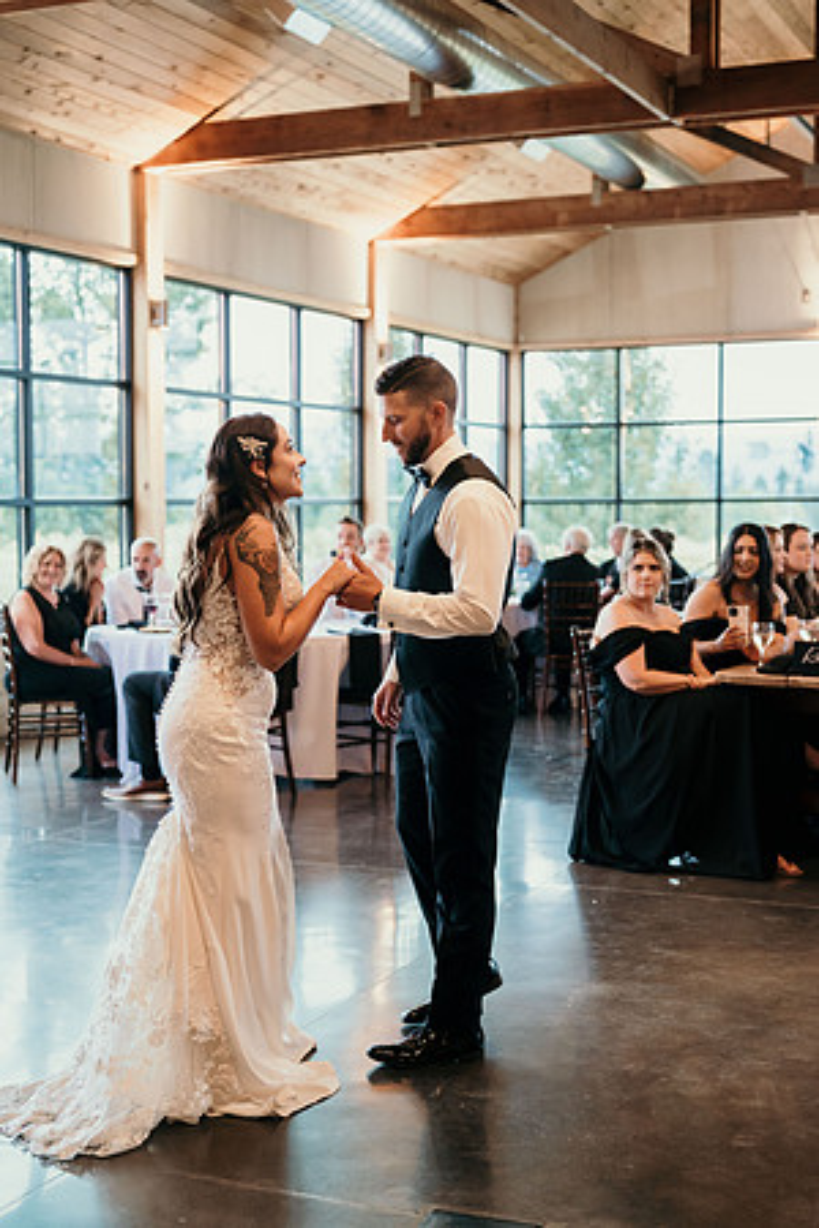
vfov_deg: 39.6
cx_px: 410
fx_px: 1706
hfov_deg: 27.0
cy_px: 614
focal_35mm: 50
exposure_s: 1/100
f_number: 2.8
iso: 1000
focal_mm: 50
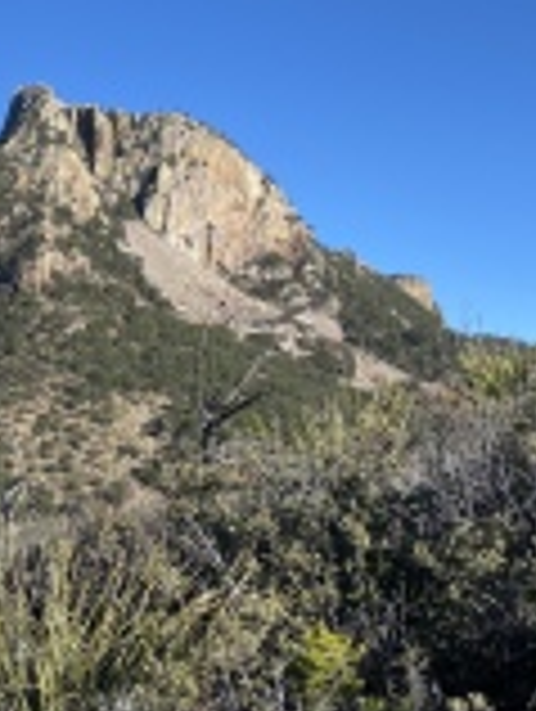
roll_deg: -3.1
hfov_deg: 23.0
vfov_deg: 32.1
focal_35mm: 60
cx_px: -59
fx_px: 1235
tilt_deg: +0.3
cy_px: 369
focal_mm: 4.25
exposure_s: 1/2513
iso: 32
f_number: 1.8
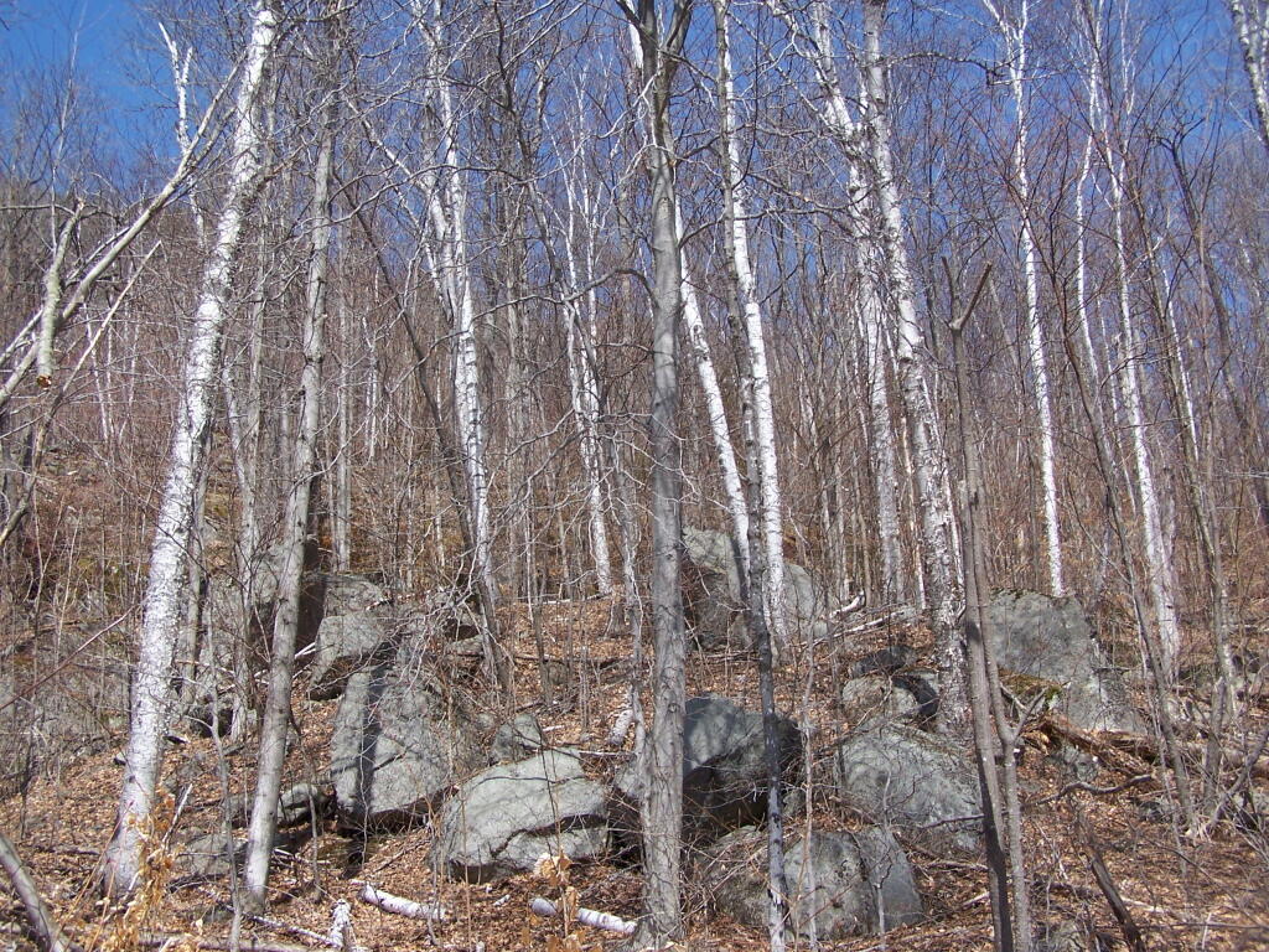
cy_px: 476
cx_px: 634
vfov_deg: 37.7
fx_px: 1393
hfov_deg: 49.0
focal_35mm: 38
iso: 80
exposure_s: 1/640
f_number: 4
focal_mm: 6.3
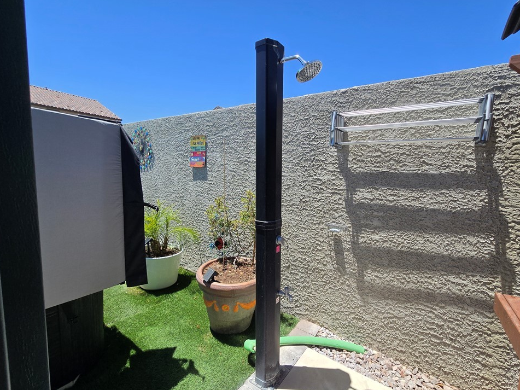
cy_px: 199
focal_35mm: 14
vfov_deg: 85.6
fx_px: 210
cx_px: 274
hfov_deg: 102.0
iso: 50
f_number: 2.2
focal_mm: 2.2
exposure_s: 1/1804
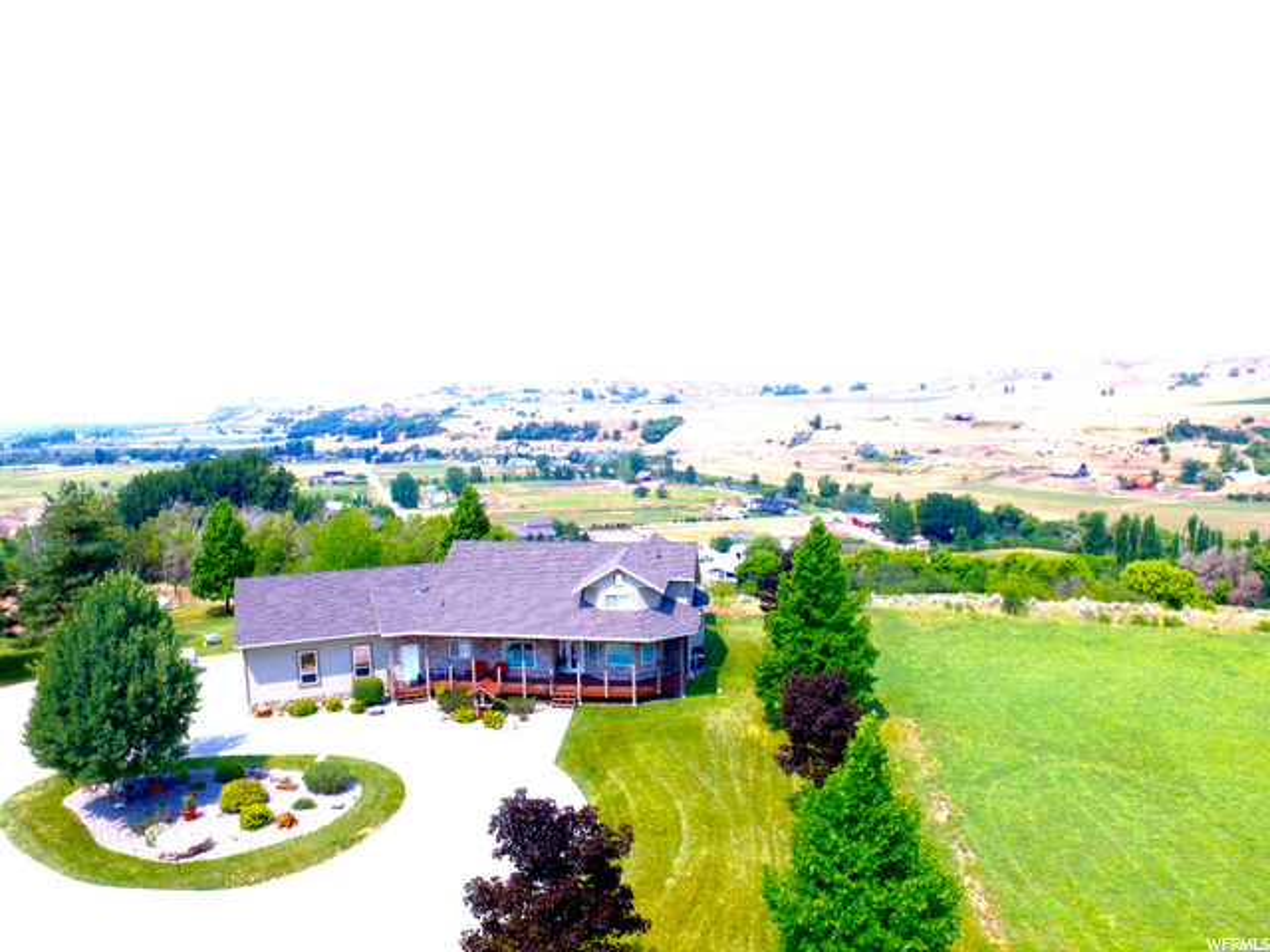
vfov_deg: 66.0
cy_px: 476
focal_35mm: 20
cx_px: 635
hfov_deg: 81.7
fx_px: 734
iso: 100
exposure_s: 1/400
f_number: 2.8
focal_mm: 3.61
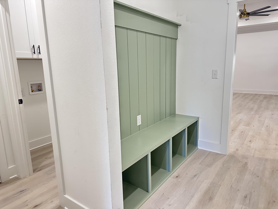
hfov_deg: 71.6
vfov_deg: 56.8
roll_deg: +1.3
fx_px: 193
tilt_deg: -11.7
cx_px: 139
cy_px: 104
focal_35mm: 24
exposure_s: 1/60
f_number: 1.78
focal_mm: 6.86
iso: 400
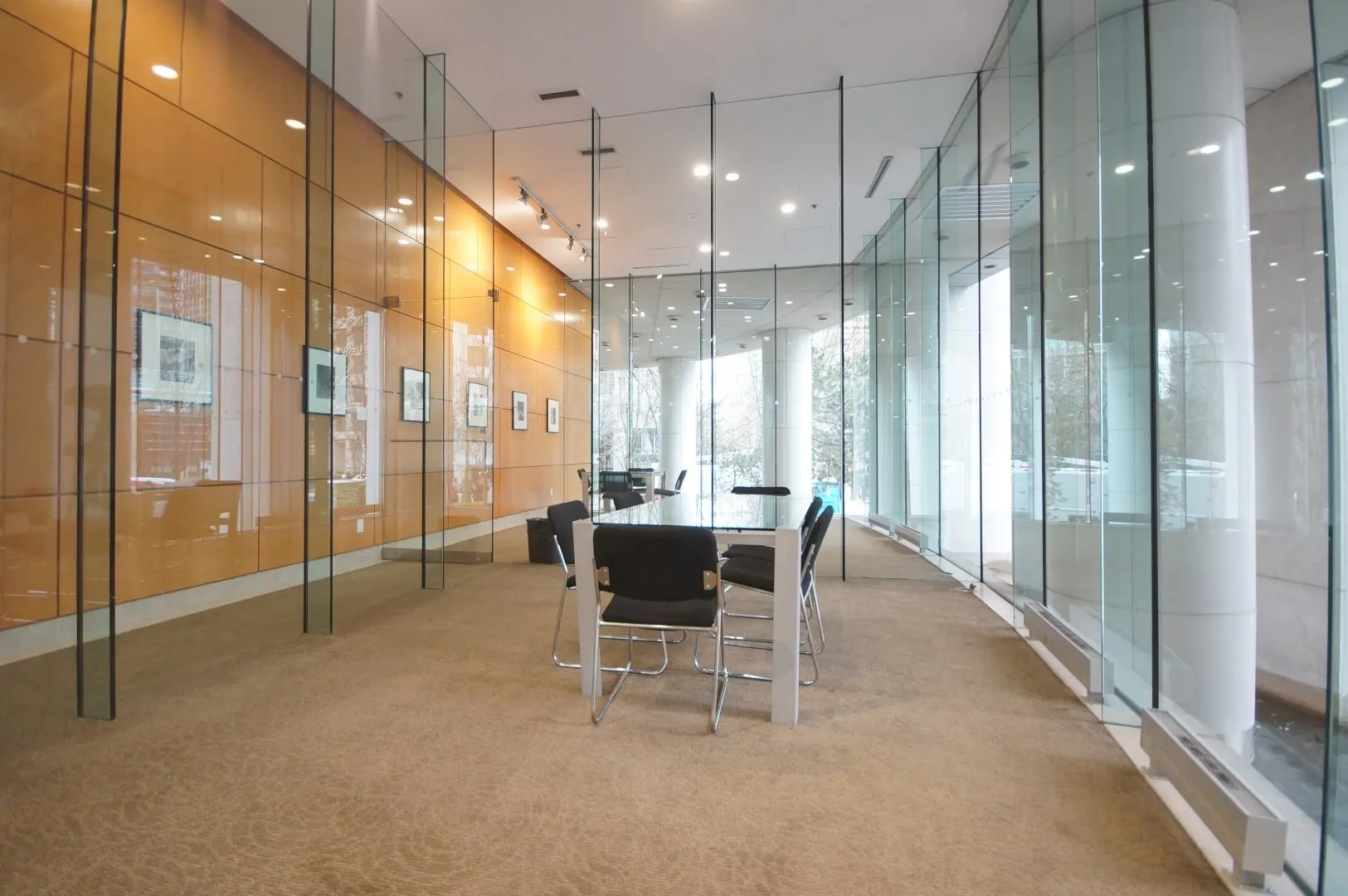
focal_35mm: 15
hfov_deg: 100.4
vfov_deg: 77.2
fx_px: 561
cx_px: 674
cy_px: 448
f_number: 4
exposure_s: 1/20
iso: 400
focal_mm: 10
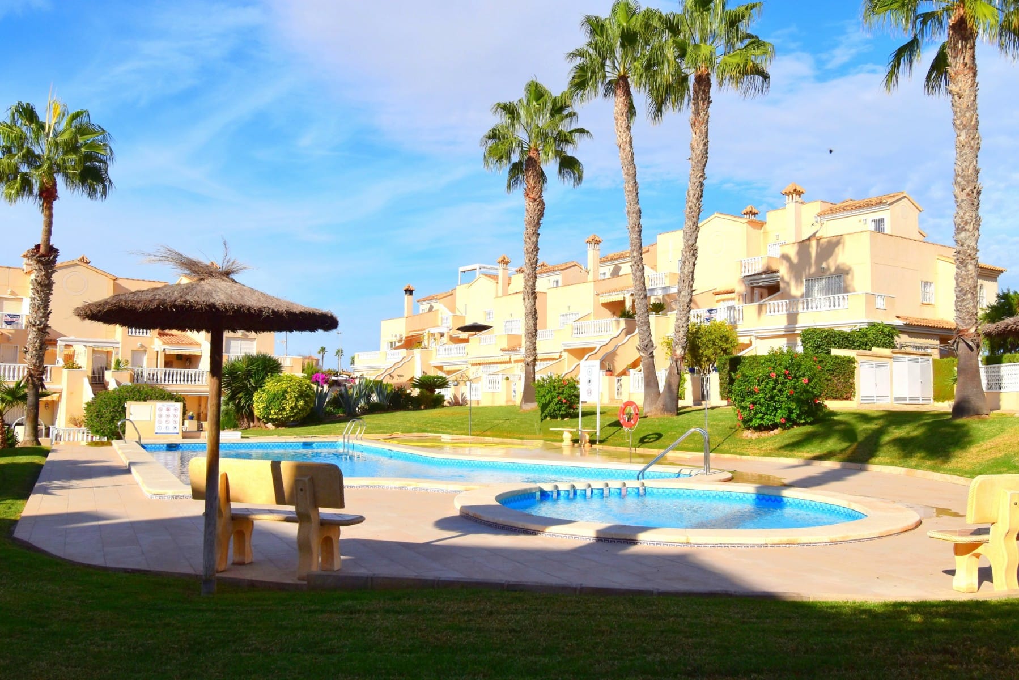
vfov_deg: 43.6
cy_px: 340
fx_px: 849
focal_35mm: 30
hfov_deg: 61.9
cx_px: 510
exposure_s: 1/640
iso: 200
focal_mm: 20
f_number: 11
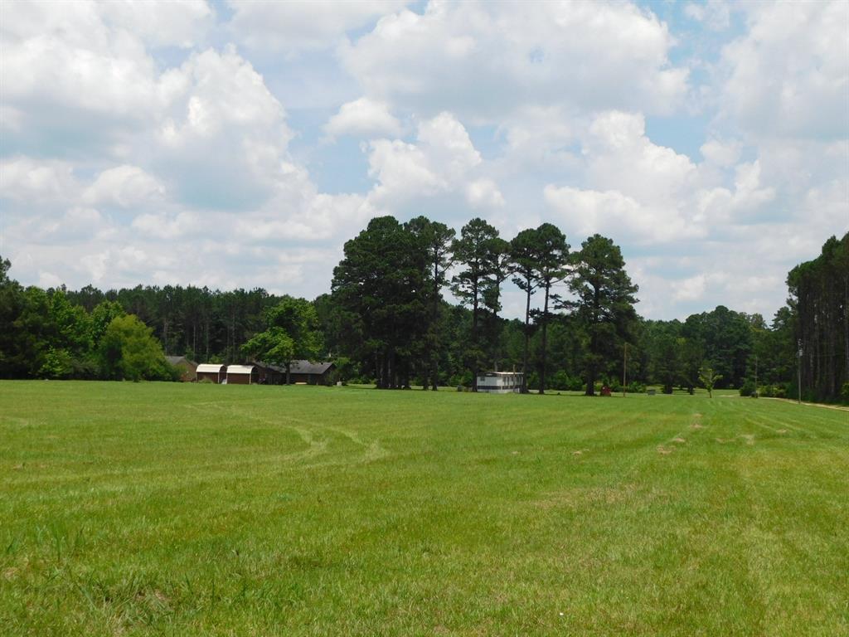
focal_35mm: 40
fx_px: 981
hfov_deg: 46.8
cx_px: 424
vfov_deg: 36.0
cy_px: 318
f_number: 7.2
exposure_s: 1/400
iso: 125
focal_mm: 7.1
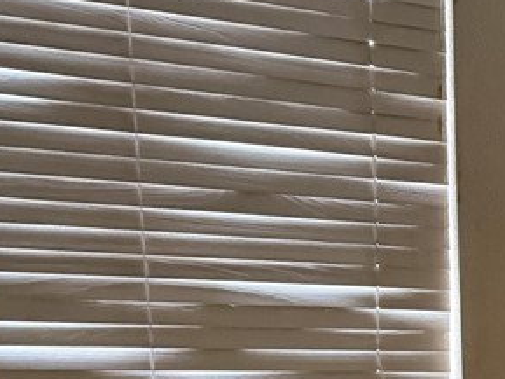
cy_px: 564
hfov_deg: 19.2
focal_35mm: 85
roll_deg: -2.4
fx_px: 1241
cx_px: 821
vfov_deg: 16.0
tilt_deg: -11.0
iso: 800
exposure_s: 1/60
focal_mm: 6.76
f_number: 1.78
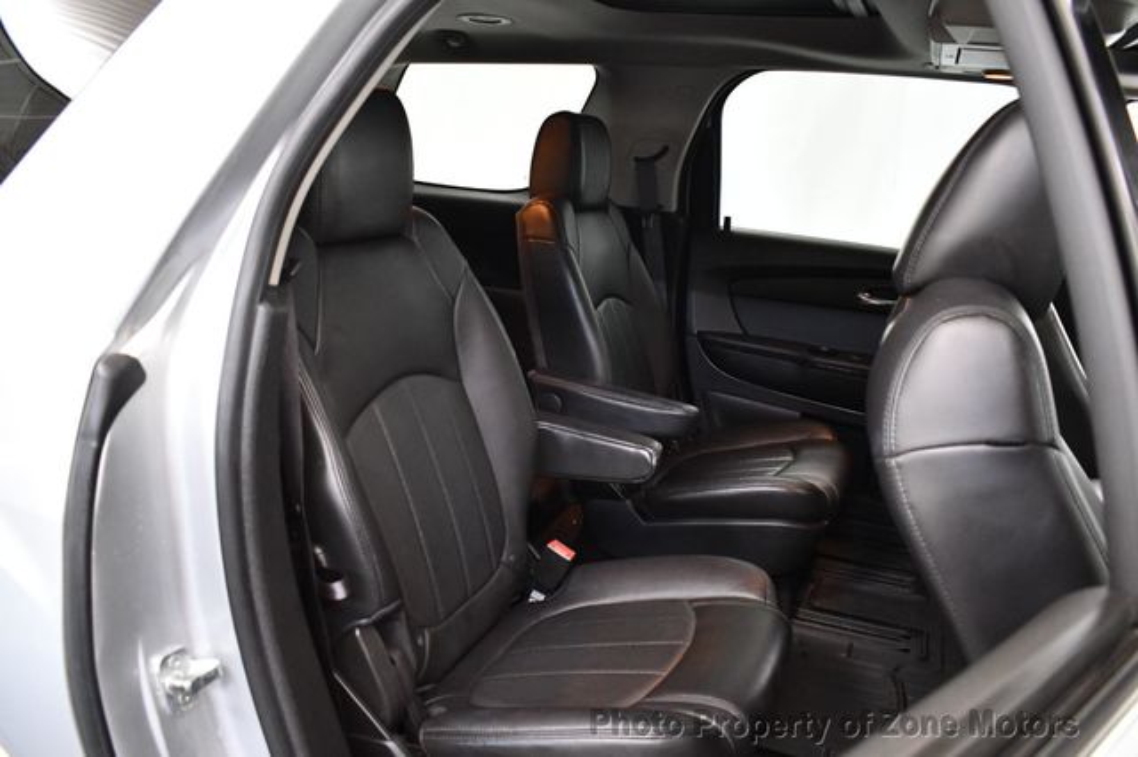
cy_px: 378
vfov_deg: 47.9
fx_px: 853
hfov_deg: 67.4
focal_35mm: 27
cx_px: 569
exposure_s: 1/60
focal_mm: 18
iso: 3600
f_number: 3.5
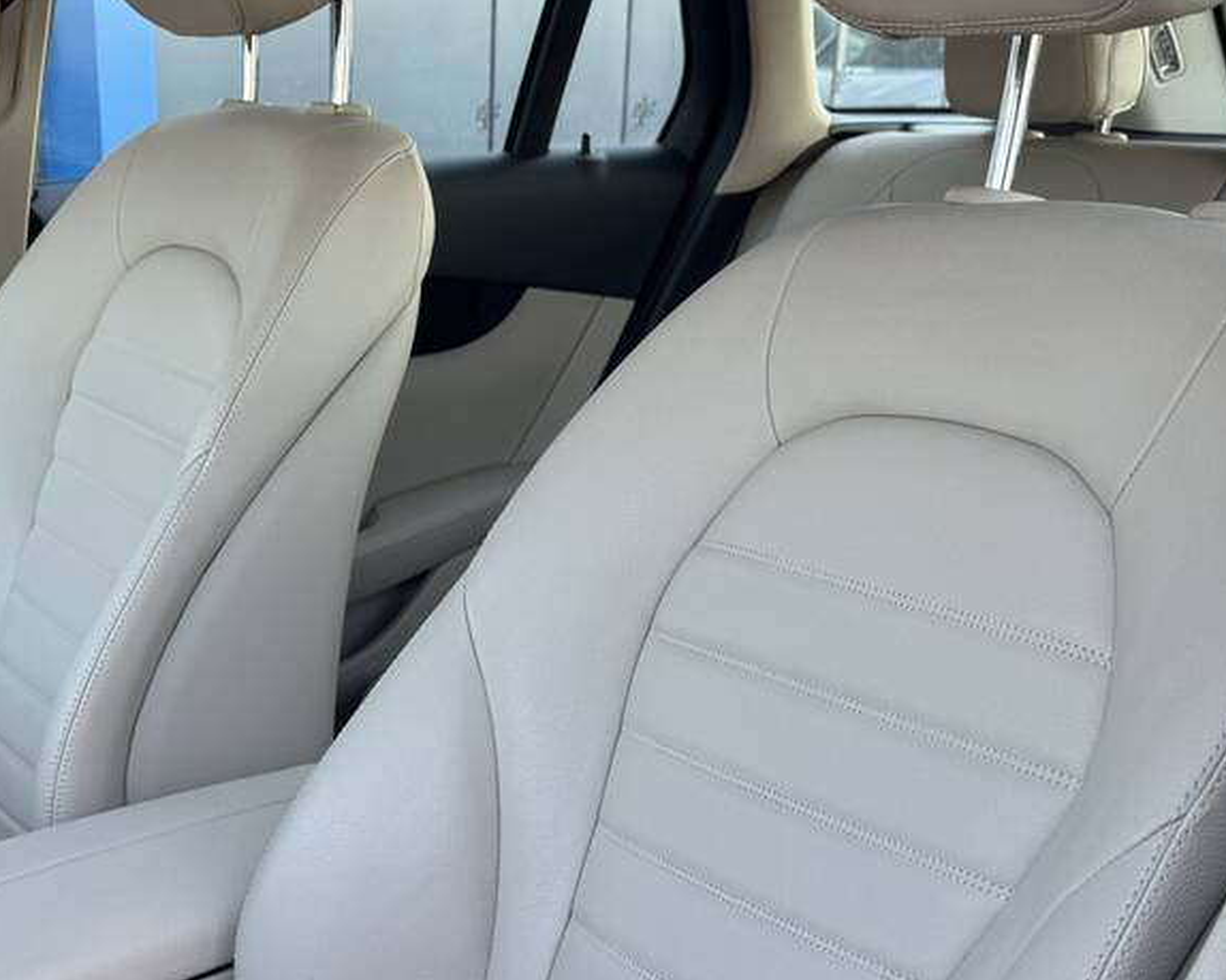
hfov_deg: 38.0
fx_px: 1778
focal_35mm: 49
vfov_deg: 29.3
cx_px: 519
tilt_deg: -24.1
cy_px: 922
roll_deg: -2.2
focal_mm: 6.76
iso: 64
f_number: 1.78
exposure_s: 1/121
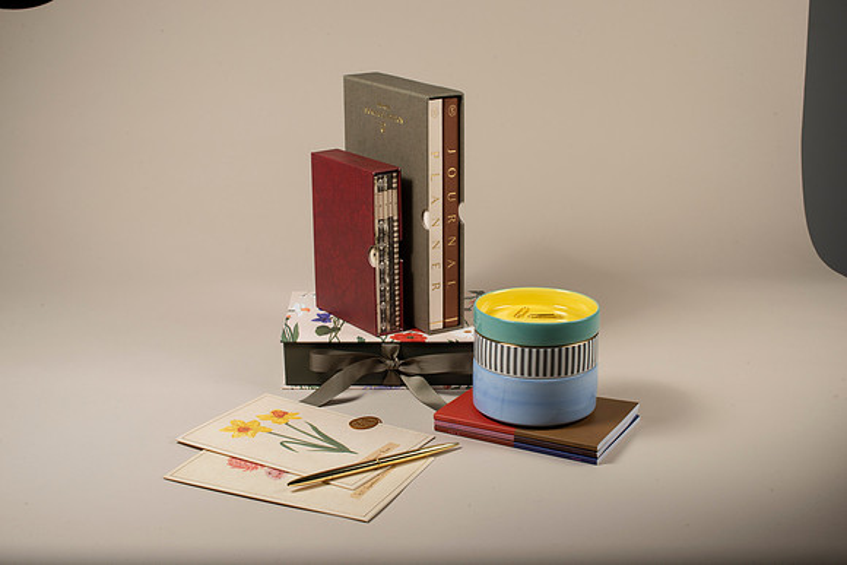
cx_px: 424
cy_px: 282
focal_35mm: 50
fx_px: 1177
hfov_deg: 39.6
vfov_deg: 27.0
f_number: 14
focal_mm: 50
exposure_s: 1/250
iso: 200
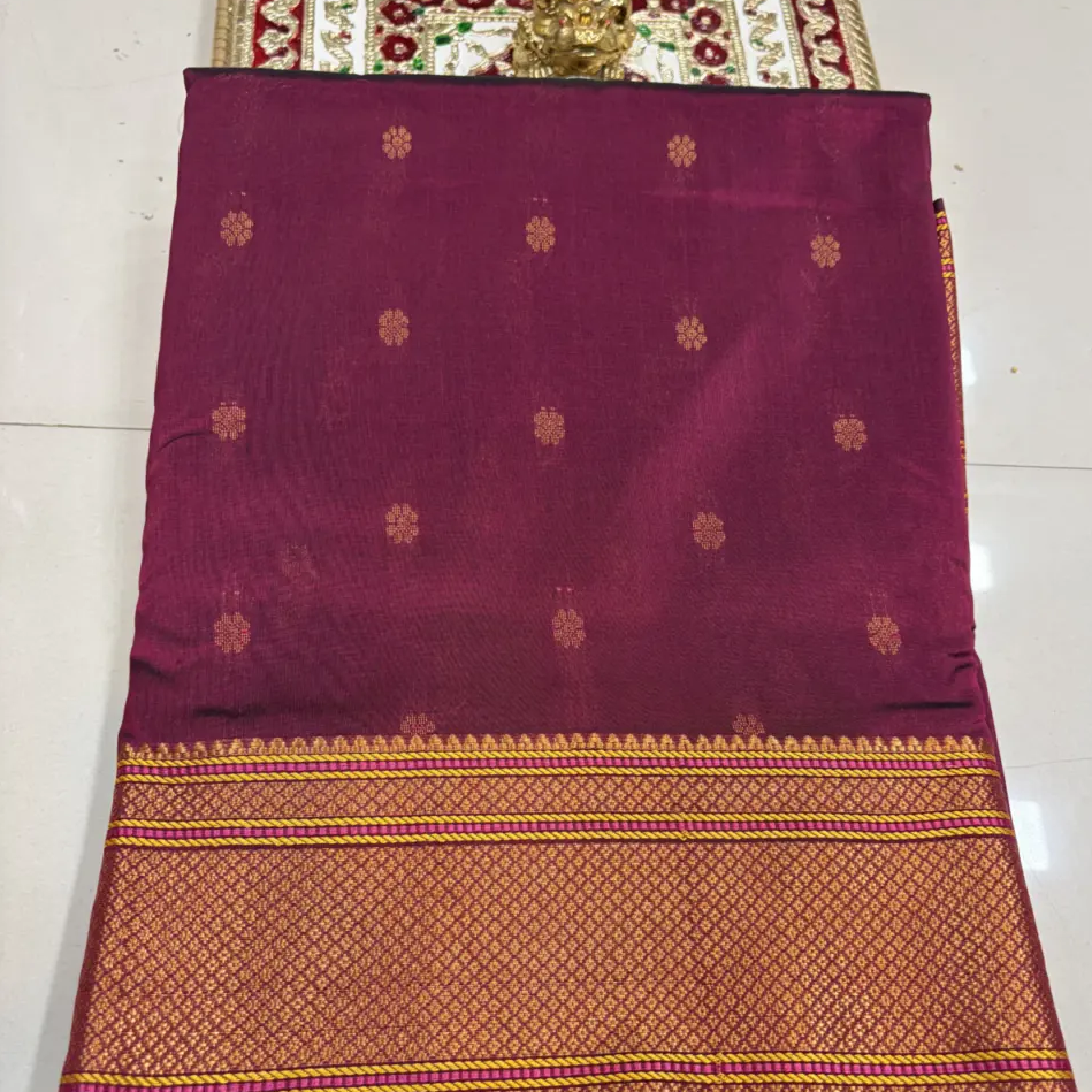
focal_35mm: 31
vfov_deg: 52.5
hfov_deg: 52.5
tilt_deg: -62.3
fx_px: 1106
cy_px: 581
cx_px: 550
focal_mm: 5.96
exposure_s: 1/50
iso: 125
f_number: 1.6
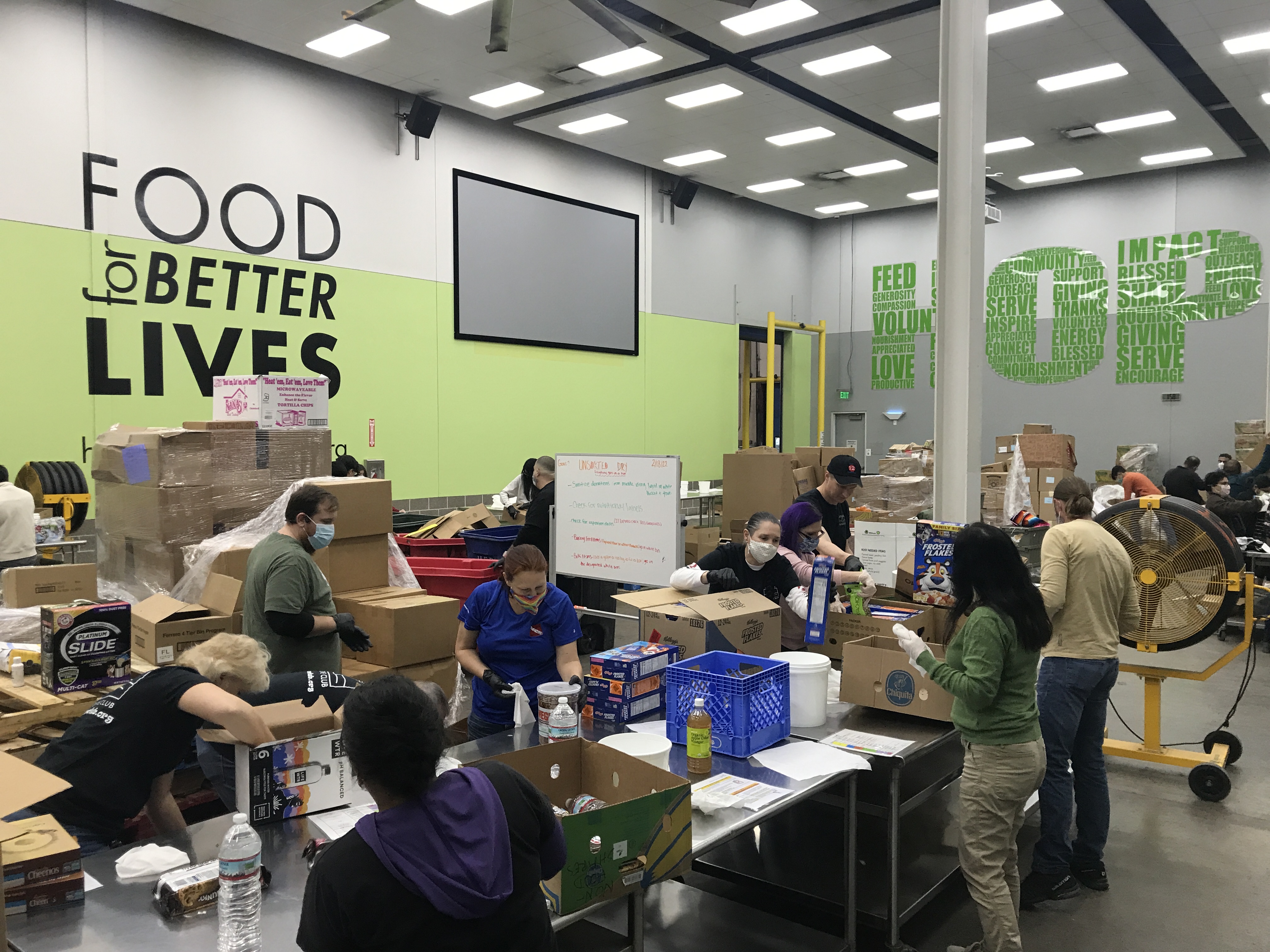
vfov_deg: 49.7
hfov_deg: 63.4
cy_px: 476
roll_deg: +0.1
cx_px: 635
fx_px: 1027
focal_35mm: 28
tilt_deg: -1.5
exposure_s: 1/30
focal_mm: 3.99
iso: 25
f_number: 1.8
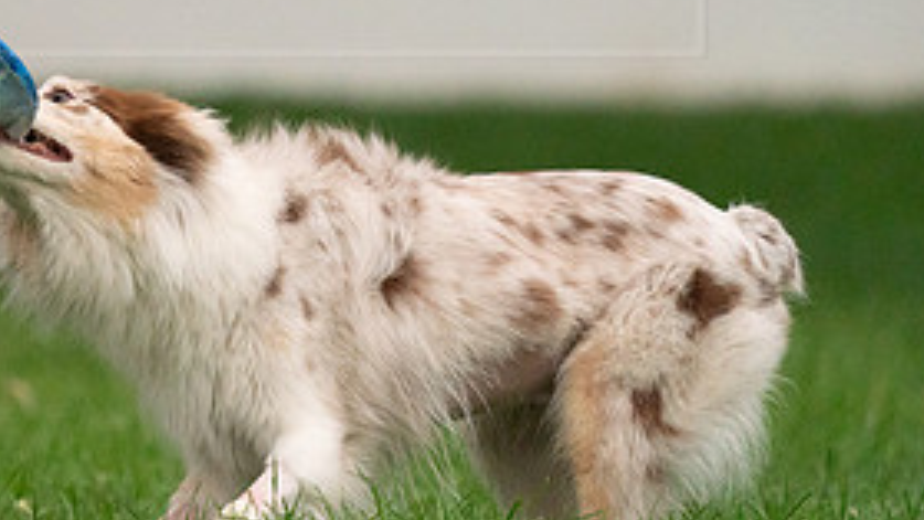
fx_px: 30163
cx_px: 159
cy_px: 5
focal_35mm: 1231
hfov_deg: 1.8
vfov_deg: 1.0
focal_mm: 565
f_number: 6.3
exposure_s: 1/1600
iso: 6400
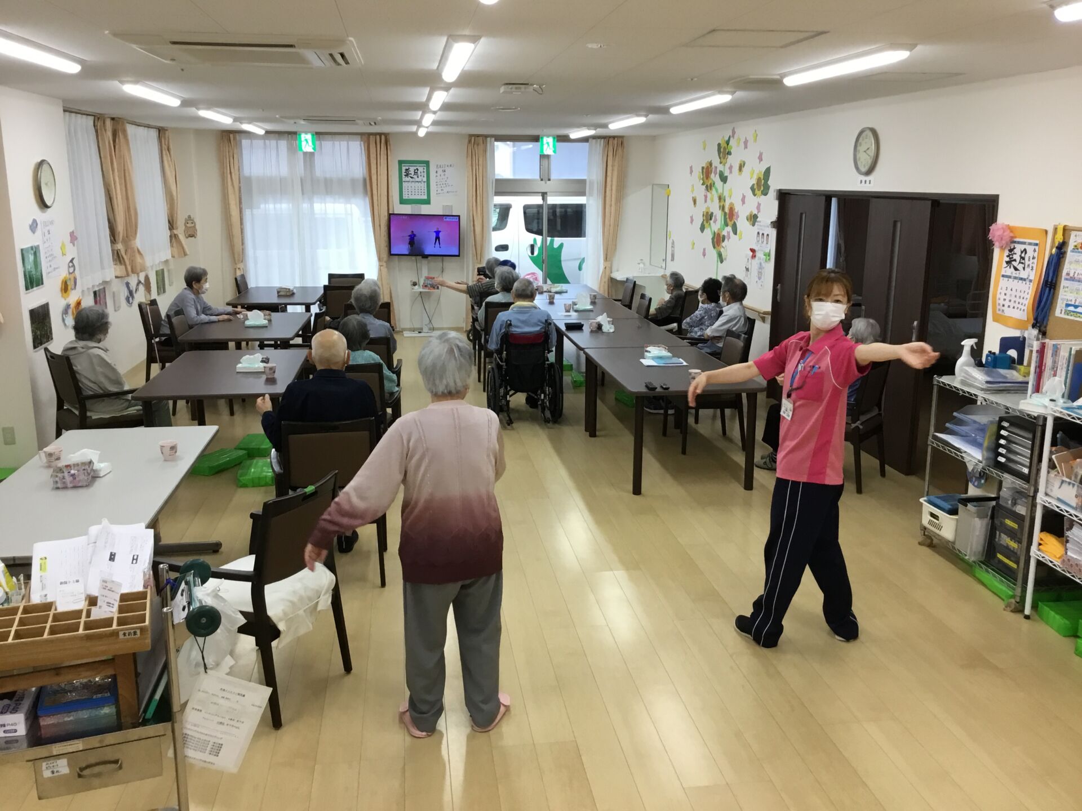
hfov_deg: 58.4
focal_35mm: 31
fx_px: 969
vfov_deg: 45.4
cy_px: 406
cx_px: 541
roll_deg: +0.2
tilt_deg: -12.3
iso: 32
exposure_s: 1/30
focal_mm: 3.3
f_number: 2.4
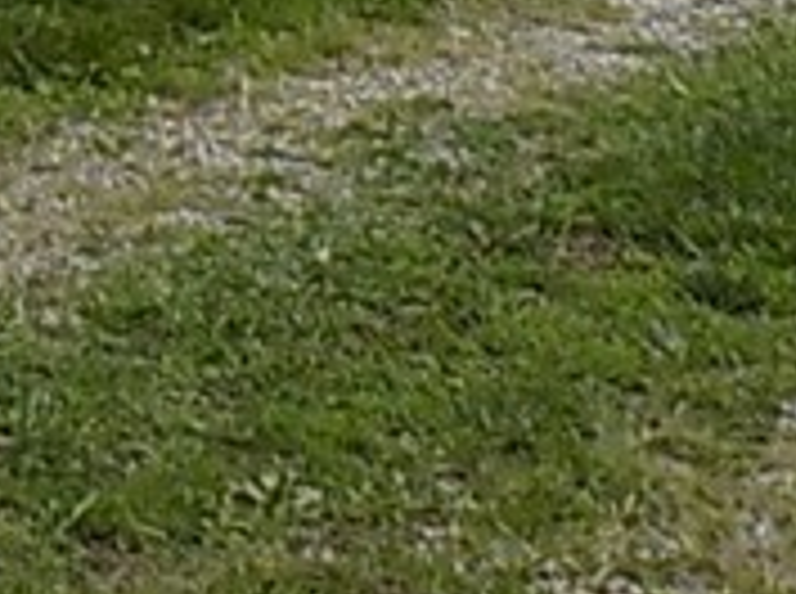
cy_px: -1026
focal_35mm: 174
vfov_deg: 7.7
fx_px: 3993
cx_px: -274
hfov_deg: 11.1
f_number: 3.3
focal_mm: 5.3
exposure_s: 1/500
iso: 80
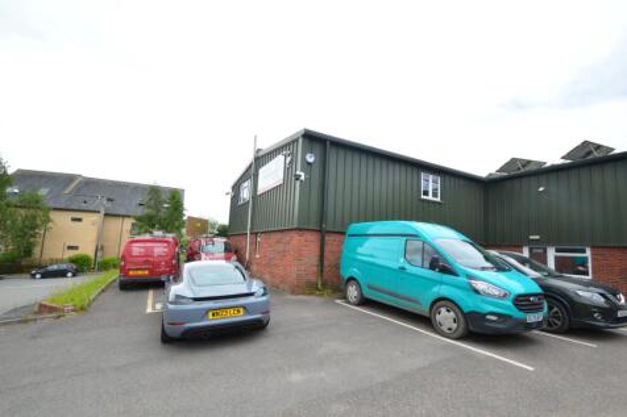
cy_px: 208
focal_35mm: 15
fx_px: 261
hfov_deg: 100.4
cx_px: 314
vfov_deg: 77.3
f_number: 11
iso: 400
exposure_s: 1/400
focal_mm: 10
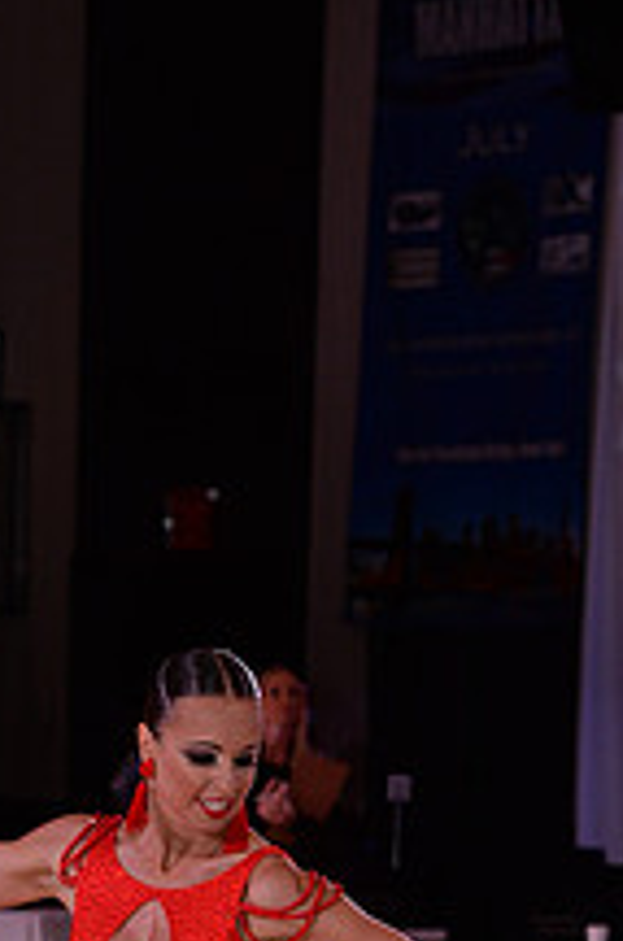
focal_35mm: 269
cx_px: -28
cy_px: 1150
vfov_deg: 7.6
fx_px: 7016
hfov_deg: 5.1
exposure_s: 1/250
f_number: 5.6
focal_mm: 100
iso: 1600
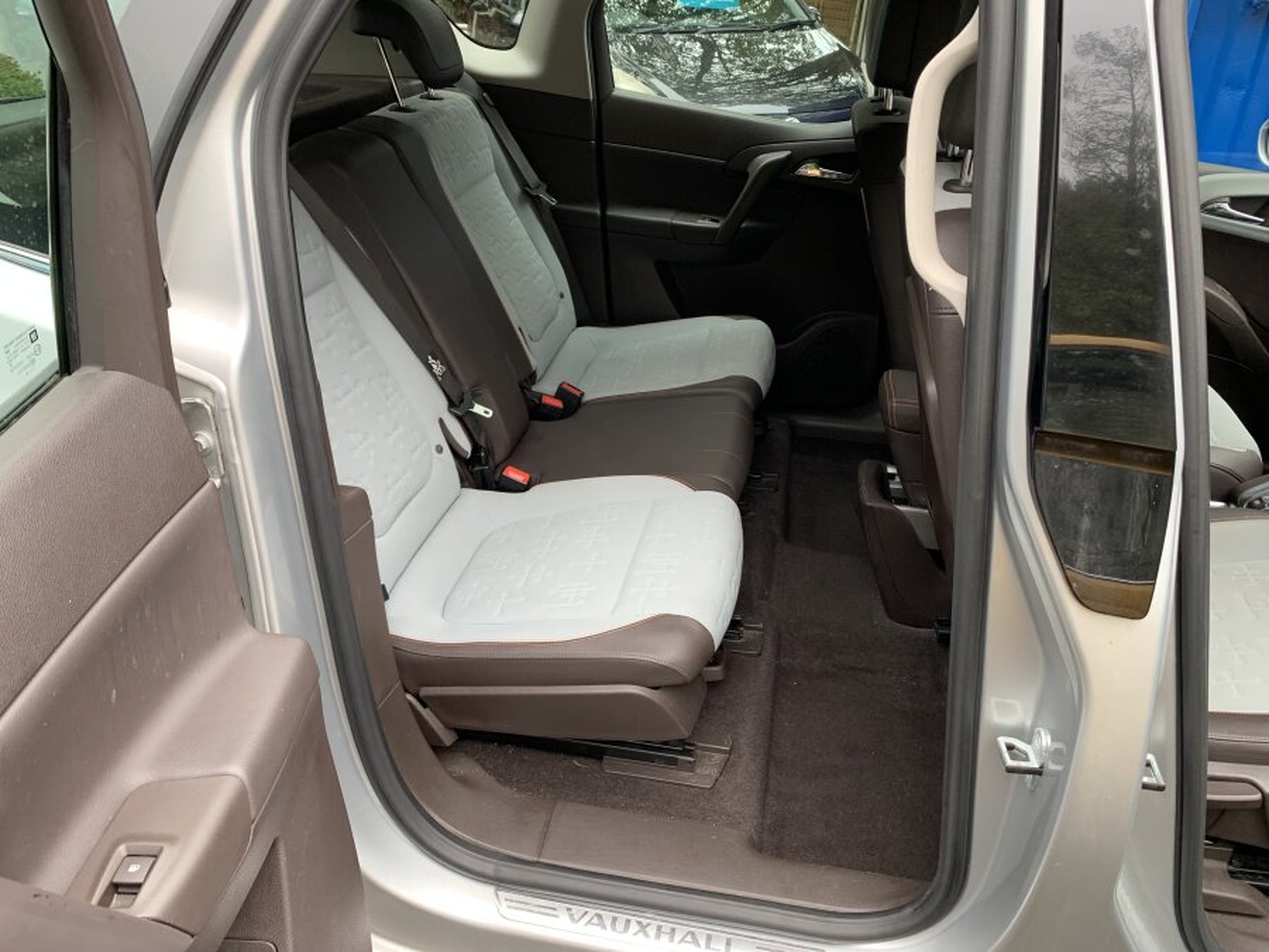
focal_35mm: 26
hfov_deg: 67.3
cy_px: 476
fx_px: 953
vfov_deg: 53.1
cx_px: 634
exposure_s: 1/121
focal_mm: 4.25
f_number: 1.8
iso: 64
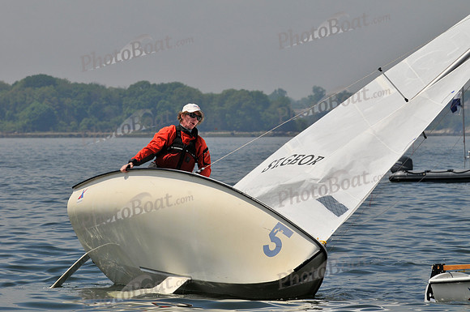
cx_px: 235
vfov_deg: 6.1
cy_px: 156
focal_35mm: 225
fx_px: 2933
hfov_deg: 9.2
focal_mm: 150
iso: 200
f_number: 13
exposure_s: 1/640
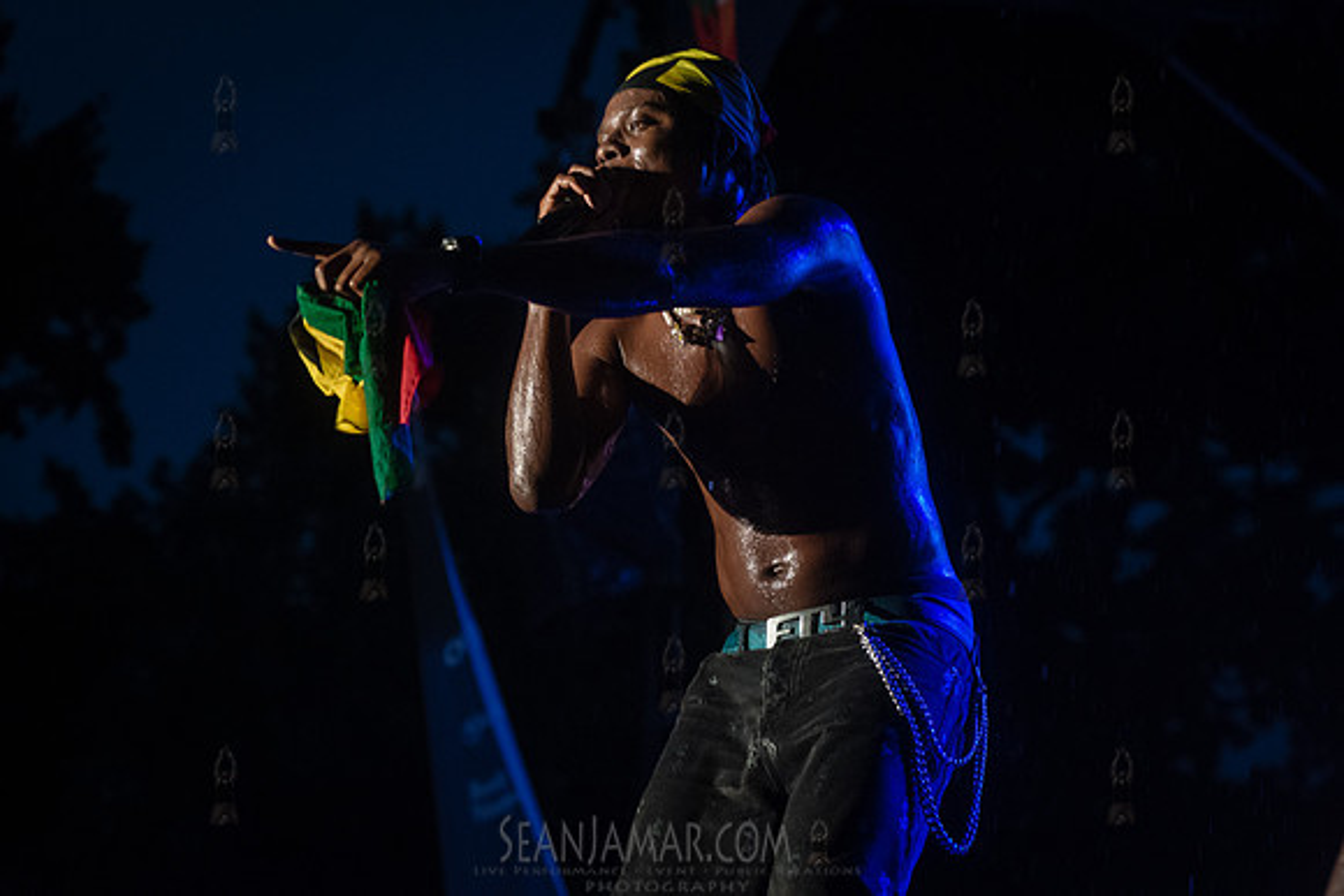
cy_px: 448
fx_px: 2987
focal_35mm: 80
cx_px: 672
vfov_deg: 17.1
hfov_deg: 25.4
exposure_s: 1/200
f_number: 4
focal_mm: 80
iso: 5000
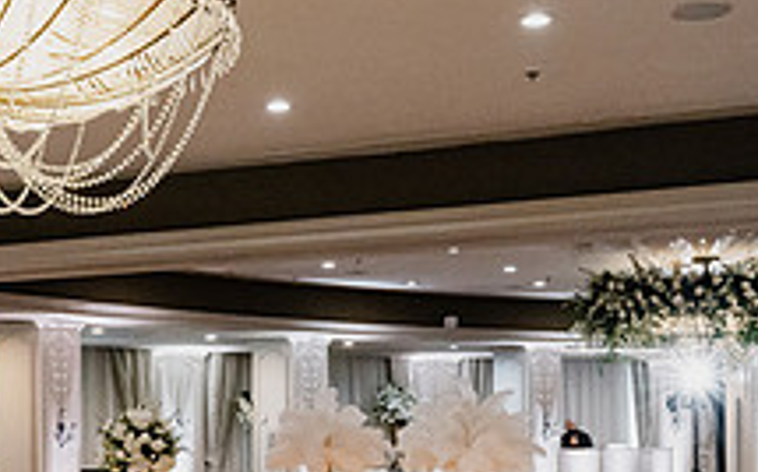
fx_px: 1362
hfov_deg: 31.0
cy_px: 424
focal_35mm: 66
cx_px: 300
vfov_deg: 19.3
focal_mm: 24
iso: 5000
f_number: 9
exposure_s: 1/25
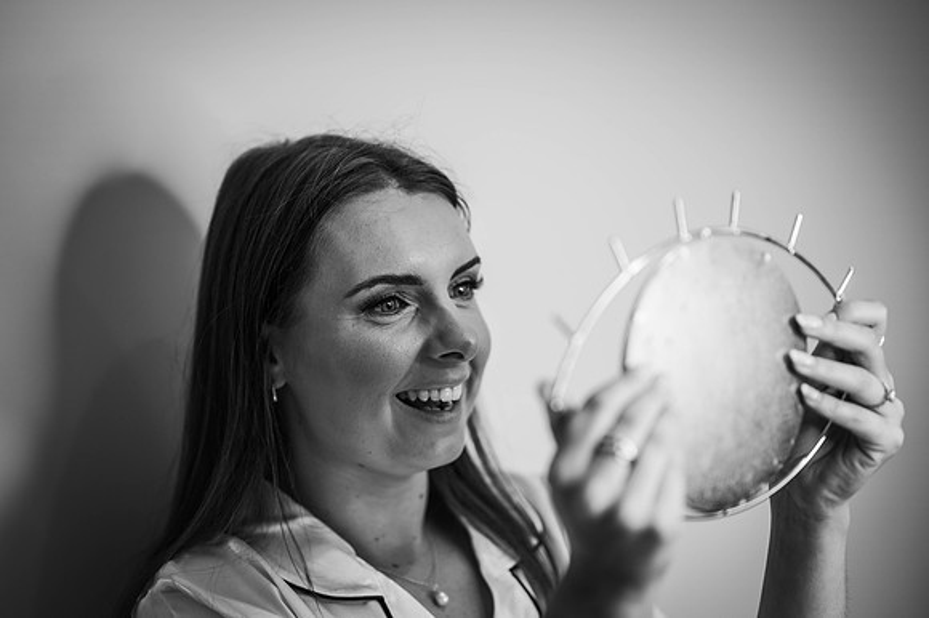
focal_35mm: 85
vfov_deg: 16.1
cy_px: 309
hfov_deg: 23.9
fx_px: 2192
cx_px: 464
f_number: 2
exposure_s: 1/200
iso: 125
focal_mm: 85
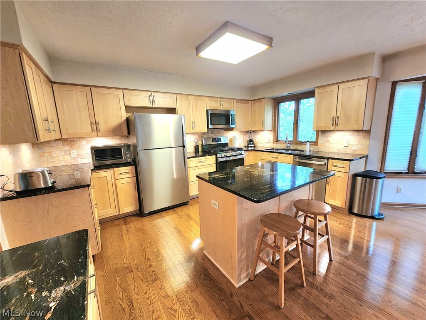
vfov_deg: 89.9
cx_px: 213
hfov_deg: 106.2
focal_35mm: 13
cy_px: 160
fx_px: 160
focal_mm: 2.2
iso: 320
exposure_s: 1/30
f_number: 2.2
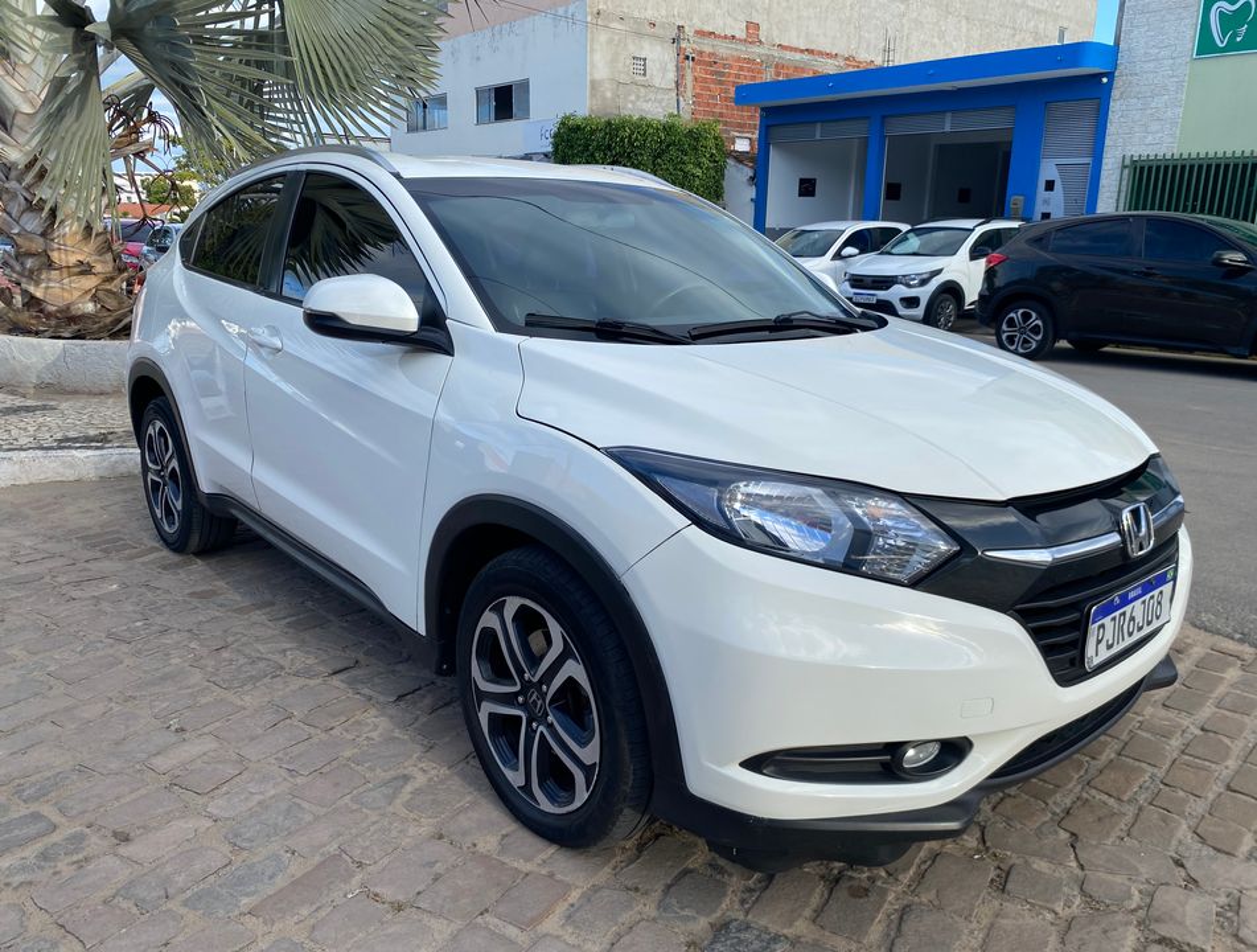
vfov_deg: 53.3
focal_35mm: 26
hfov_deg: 67.1
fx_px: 947
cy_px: 476
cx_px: 628
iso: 32
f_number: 1.8
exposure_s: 1/998
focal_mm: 4.25
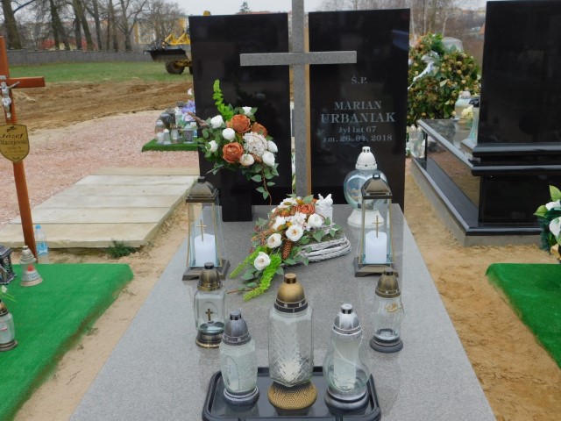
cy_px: 210
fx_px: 583
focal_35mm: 36
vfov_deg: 39.7
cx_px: 280
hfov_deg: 51.4
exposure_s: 1/125
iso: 125
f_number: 3.5
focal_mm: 6.3
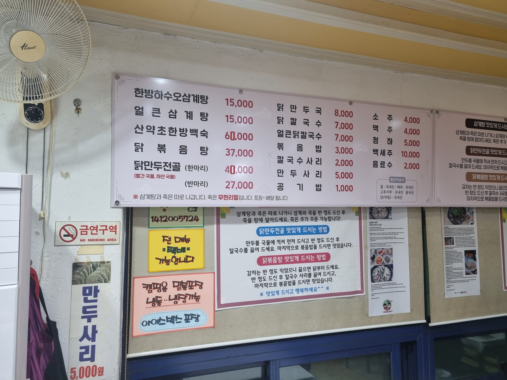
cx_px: 254
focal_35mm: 26
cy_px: 190
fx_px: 381
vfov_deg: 53.1
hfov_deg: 67.3
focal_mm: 5.4
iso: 200
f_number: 1.8
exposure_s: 1/60
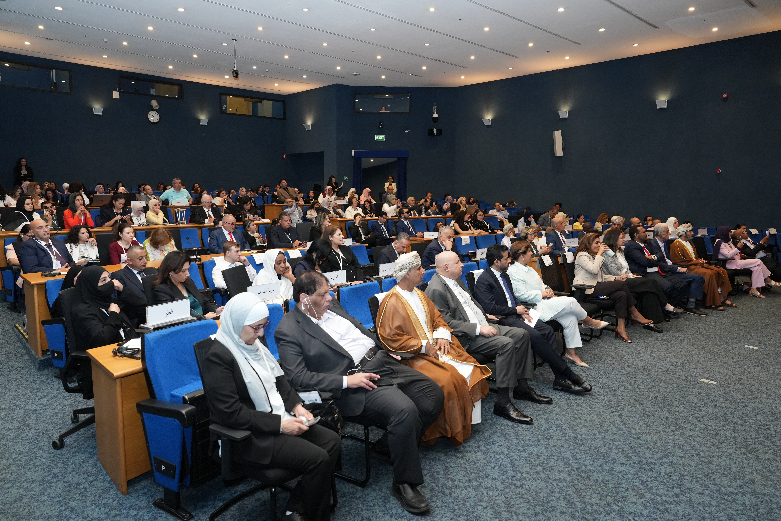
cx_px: 390
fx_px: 521
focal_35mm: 24
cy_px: 260
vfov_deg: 53.1
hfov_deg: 73.7
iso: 4000
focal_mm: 24
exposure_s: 1/160
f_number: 5.6
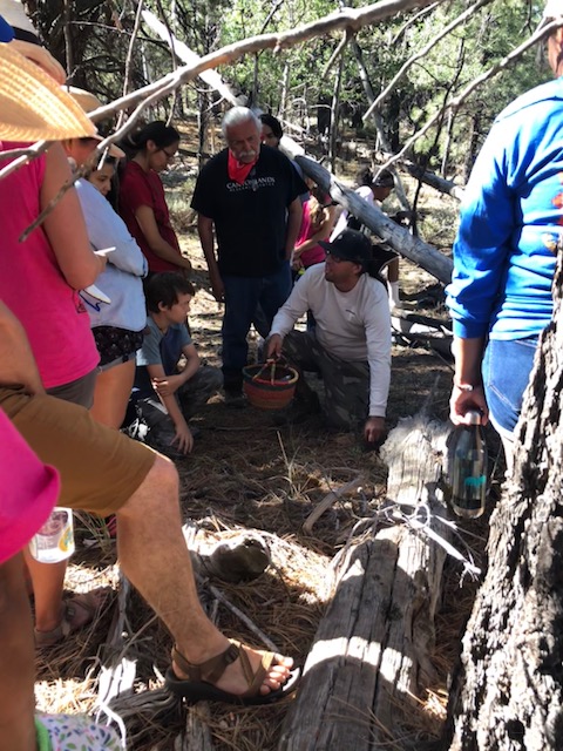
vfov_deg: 63.4
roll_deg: +0.8
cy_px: 376
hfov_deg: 49.7
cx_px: 282
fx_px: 607
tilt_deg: -19.2
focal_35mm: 28
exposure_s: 1/124
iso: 20
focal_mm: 4
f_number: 1.8
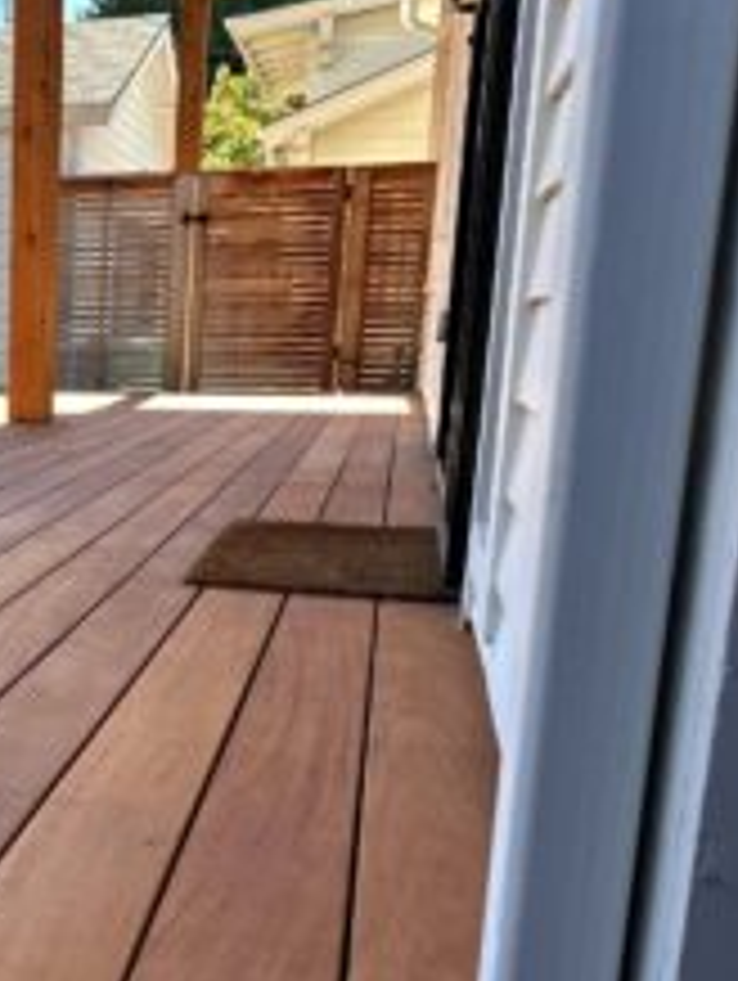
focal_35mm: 44
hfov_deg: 29.7
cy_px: 585
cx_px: -68
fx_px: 1248
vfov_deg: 42.7
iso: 80
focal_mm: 6.86
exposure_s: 1/718
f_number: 1.78
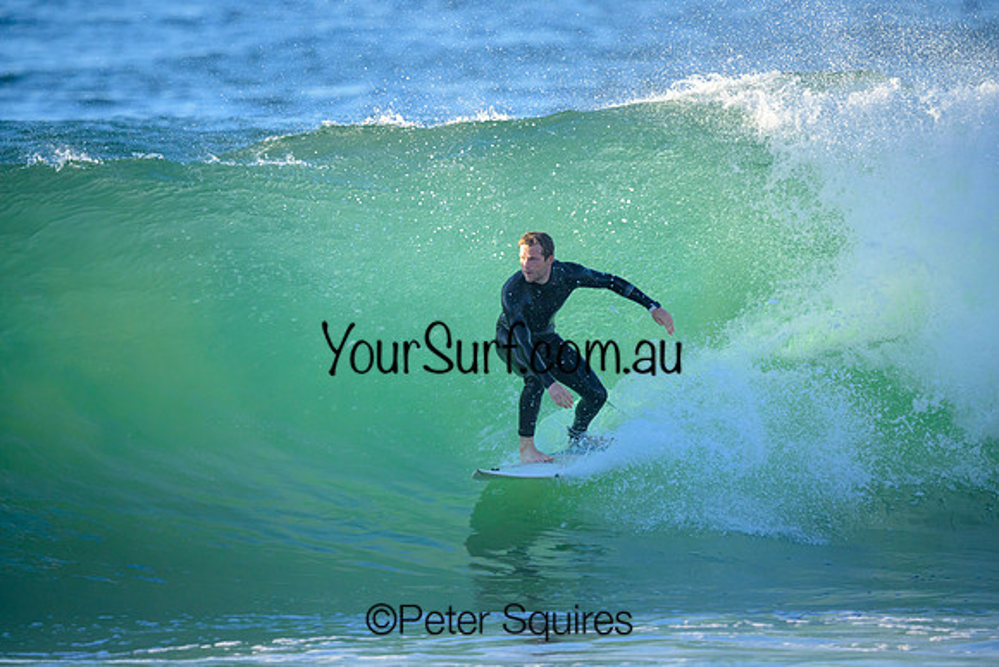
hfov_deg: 2.6
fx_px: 22204
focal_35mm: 800
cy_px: 334
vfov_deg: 1.7
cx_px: 500
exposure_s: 1/2000
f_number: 6.3
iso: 1400
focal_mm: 800
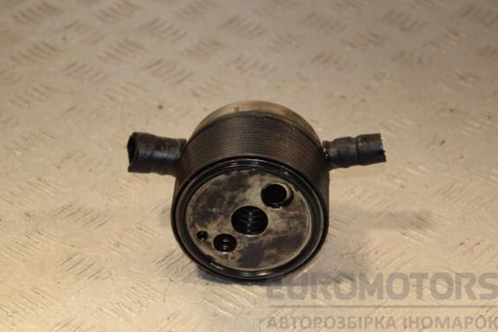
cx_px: 250
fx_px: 1550
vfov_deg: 12.2
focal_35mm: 112
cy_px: 168
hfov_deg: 18.3
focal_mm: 70
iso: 800
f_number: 6.3
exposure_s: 1/200
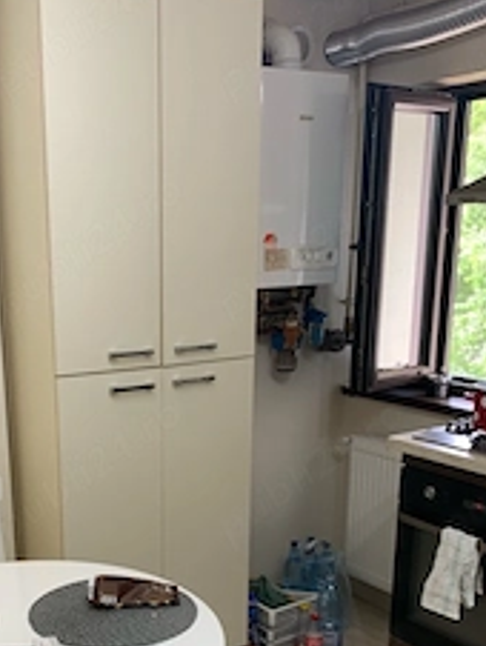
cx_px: 146
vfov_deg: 39.7
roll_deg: +0.7
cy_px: 506
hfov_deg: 31.2
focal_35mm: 46
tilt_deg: -14.5
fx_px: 859
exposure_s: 1/50
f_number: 1.8
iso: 80
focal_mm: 4.25
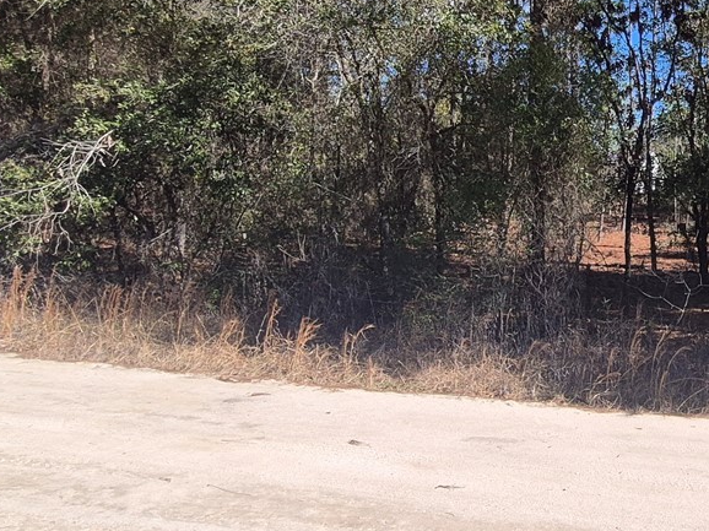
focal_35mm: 36
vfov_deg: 39.4
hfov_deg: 45.9
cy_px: 207
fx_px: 737
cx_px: 651
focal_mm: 1.74
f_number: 2.2
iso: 50
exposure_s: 1/1408
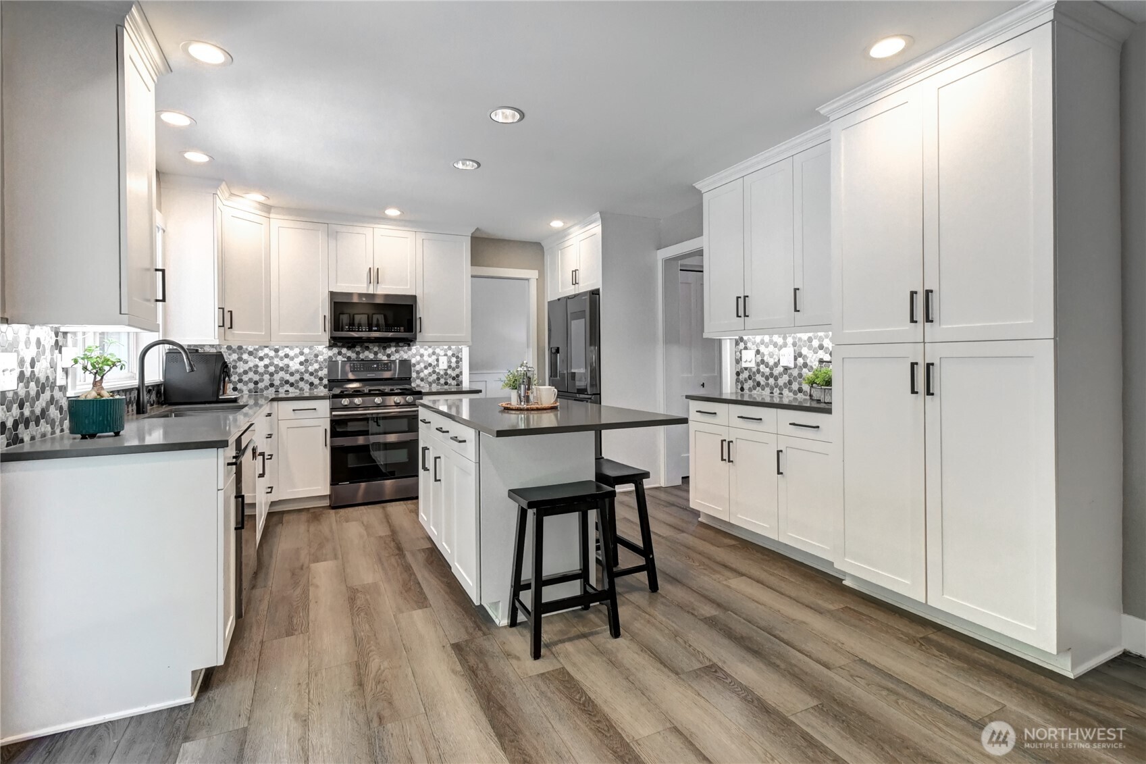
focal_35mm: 15
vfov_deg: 77.3
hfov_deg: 100.4
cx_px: 573
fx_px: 477
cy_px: 382
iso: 3200
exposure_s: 1/5
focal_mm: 10
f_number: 11
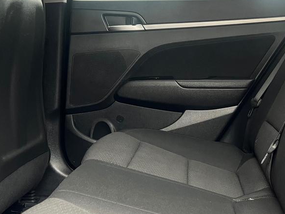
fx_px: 469
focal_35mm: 57
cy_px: 111
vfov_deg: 25.7
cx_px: 192
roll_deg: +0.8
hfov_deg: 33.5
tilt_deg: -9.4
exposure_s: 1/60
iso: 250
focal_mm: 5.7
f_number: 1.5
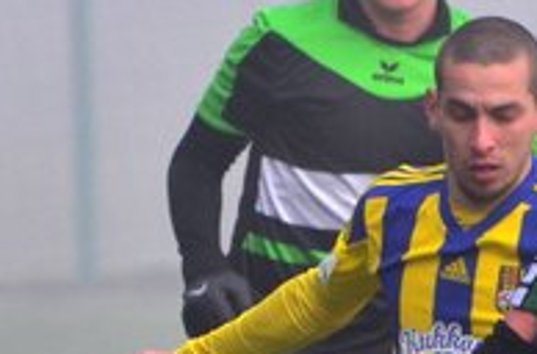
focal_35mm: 1610
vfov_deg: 0.8
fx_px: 23938
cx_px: 664
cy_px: 575
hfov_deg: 1.3
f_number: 5.6
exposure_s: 1/640
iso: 250
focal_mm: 260
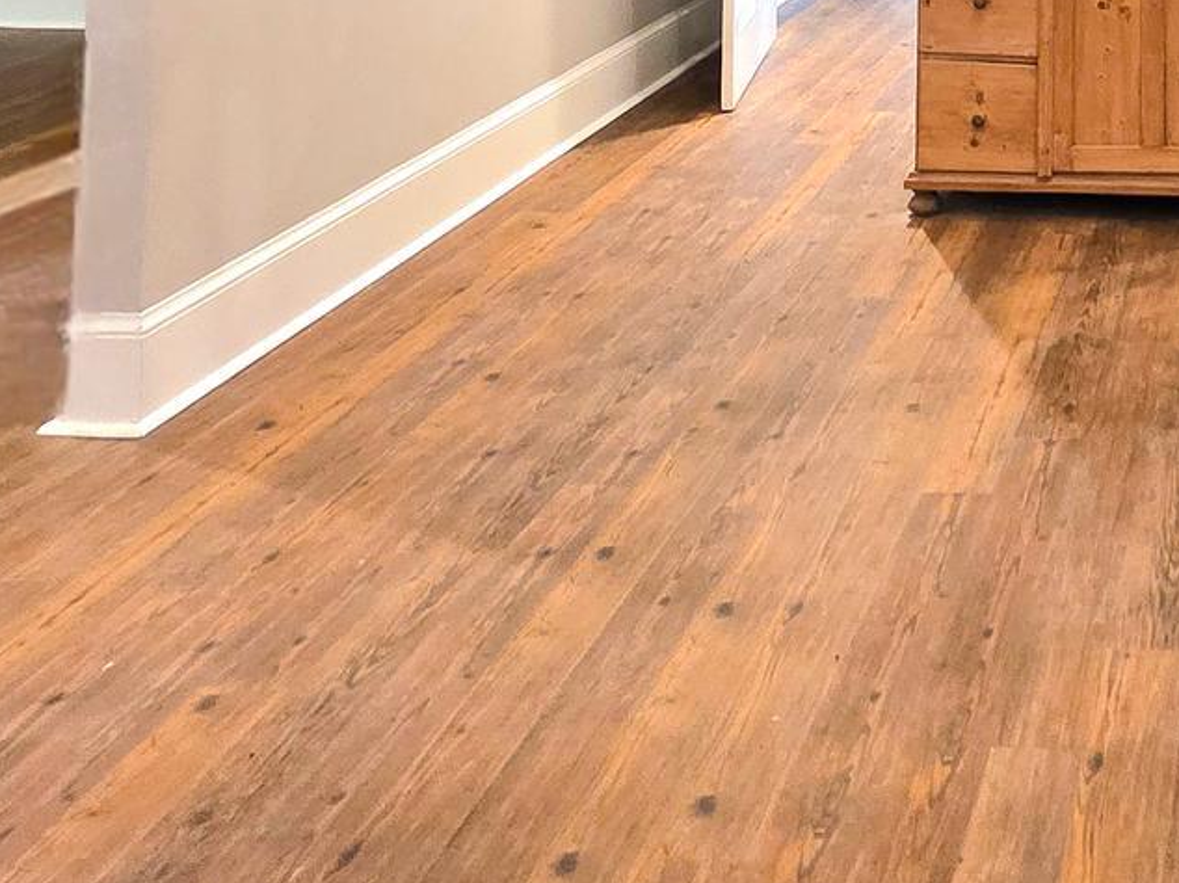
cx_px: 1291
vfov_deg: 26.6
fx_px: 1430
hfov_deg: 37.6
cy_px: -376
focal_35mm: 42
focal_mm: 2.2
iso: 500
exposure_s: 1/60.2
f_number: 1.9
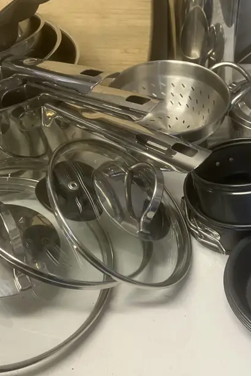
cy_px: 107
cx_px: 162
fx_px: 502
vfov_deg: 40.3
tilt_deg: -35.6
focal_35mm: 48
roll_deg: -0.6
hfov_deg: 27.9
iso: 100
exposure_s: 1/50
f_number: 1.8
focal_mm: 3.99
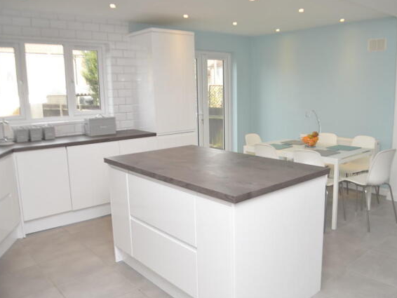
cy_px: 149
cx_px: 209
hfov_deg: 59.9
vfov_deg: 46.8
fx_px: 344
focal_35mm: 30
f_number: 4
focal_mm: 18
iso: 200
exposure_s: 1/60
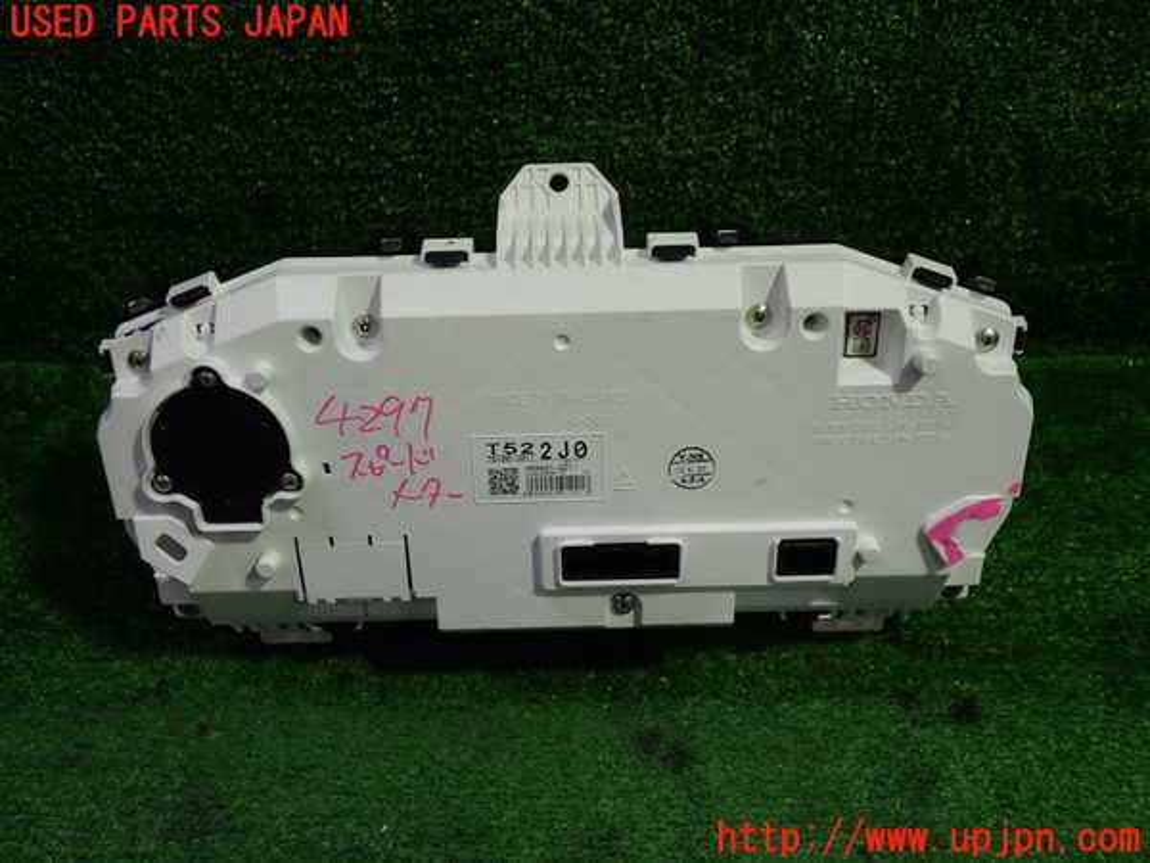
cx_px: 575
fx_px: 997
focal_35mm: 30
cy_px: 432
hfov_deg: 60.0
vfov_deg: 46.8
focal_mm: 5.4
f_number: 2.3
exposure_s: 1/60
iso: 100
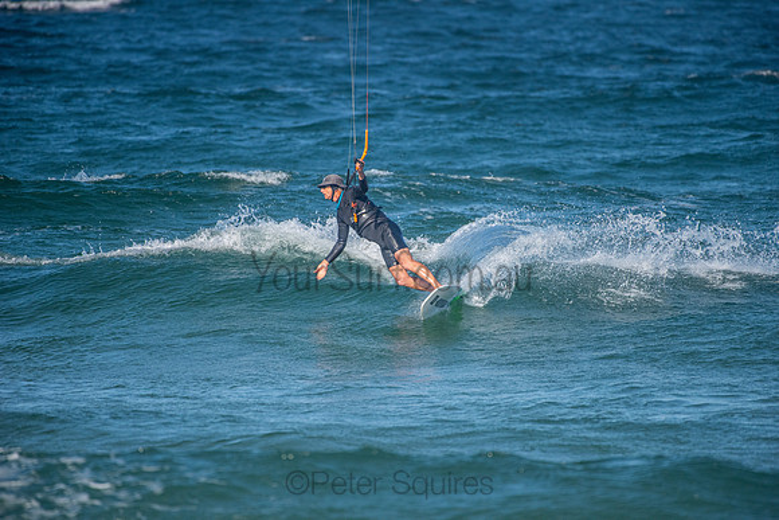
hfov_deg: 4.1
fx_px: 10821
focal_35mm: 500
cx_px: 390
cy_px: 260
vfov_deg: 2.8
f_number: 5.6
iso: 800
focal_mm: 500
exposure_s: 1/4000
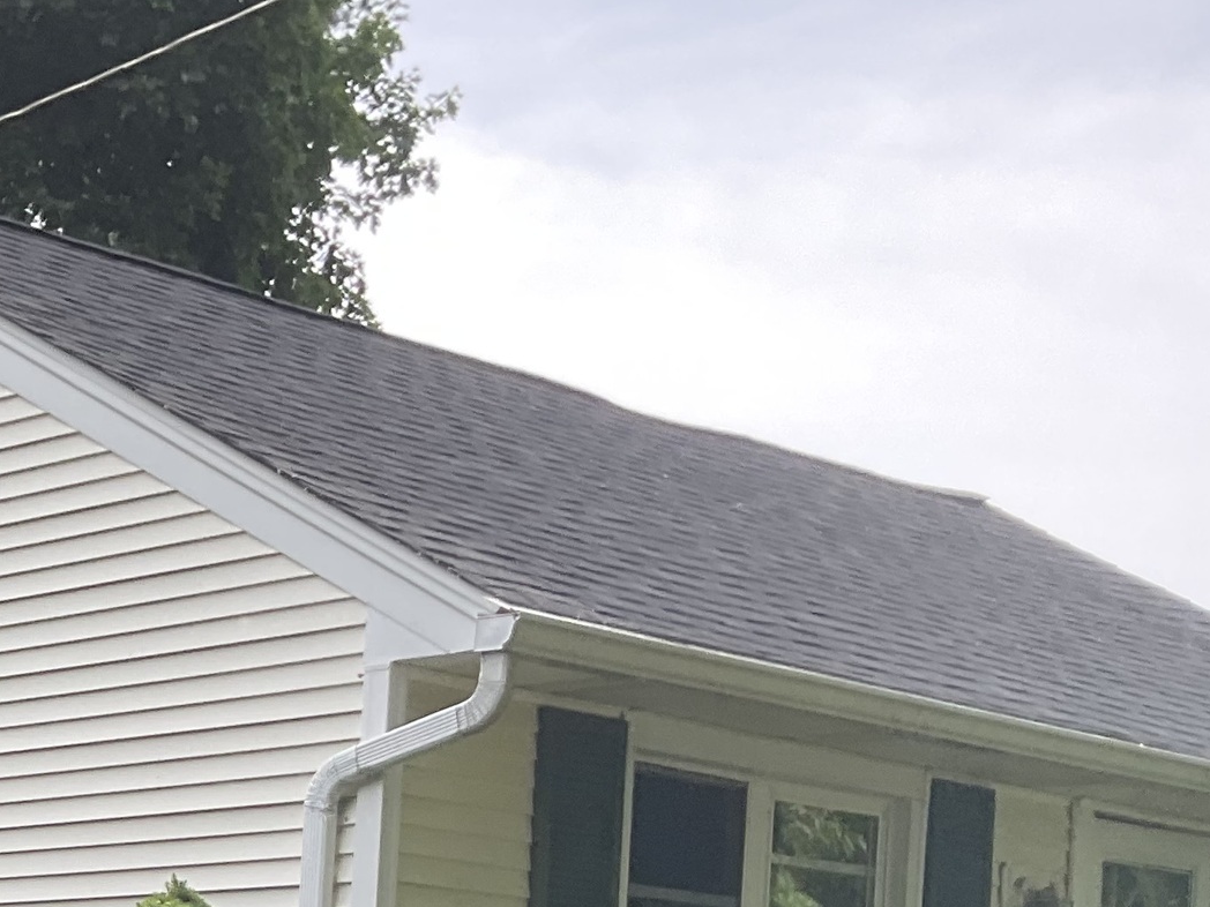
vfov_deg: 16.3
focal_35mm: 85
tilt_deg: -5.3
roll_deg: -2.0
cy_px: 1232
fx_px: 2971
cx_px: -446
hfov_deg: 20.6
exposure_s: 1/338
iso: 16
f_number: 1.8
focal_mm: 3
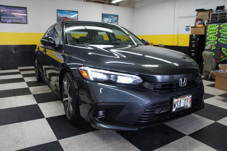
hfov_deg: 67.4
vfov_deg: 47.9
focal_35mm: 27
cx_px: 114
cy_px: 76
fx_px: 170
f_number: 4
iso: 200
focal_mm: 18
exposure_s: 1/30
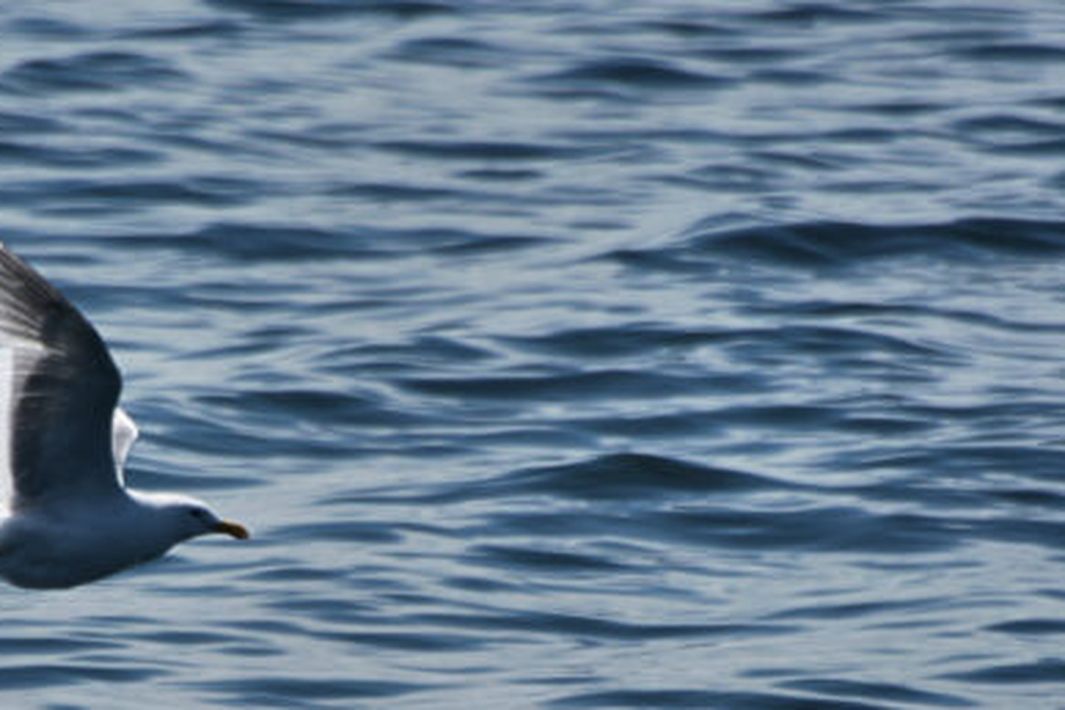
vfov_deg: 1.7
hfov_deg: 2.6
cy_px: 863
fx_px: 23458
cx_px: 509
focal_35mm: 793
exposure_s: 1/2500
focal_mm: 300
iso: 200
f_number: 5.6
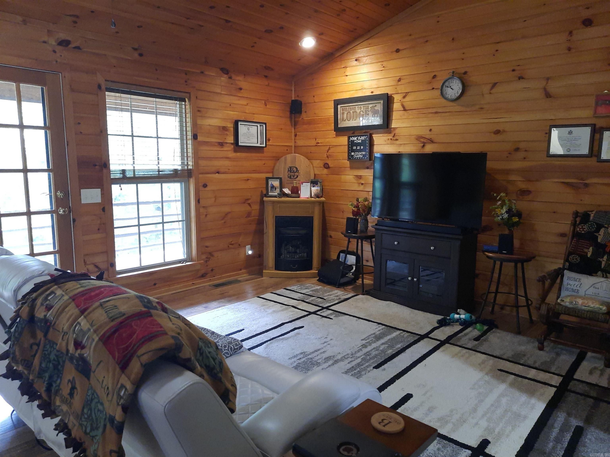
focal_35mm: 25
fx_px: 441
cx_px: 305
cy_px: 228
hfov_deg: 69.4
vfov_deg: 54.9
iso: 500
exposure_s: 1/24
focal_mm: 4.6
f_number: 2
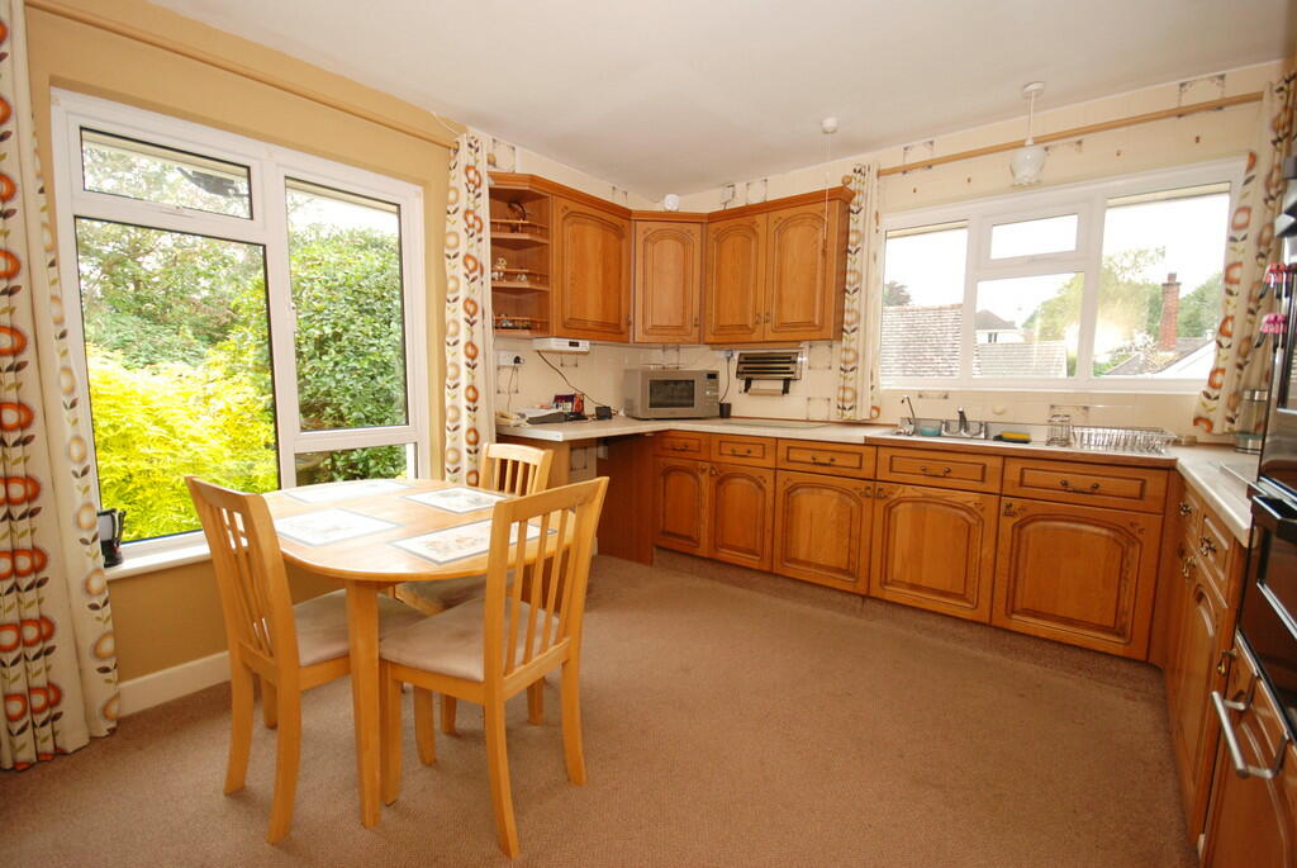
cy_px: 434
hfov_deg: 100.3
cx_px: 648
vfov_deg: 77.5
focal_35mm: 15
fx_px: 541
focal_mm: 10
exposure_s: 1/60
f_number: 4
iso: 400
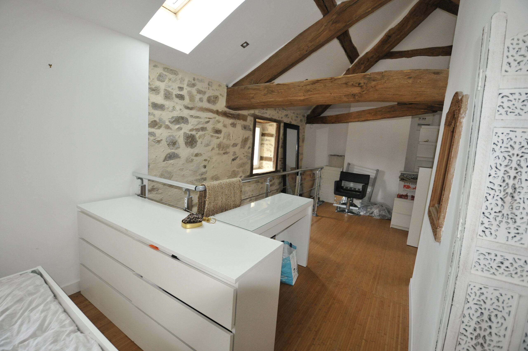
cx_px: 264
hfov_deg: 100.5
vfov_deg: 77.2
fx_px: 220
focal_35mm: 15
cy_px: 176
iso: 800
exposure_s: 1/100
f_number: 5
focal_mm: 10
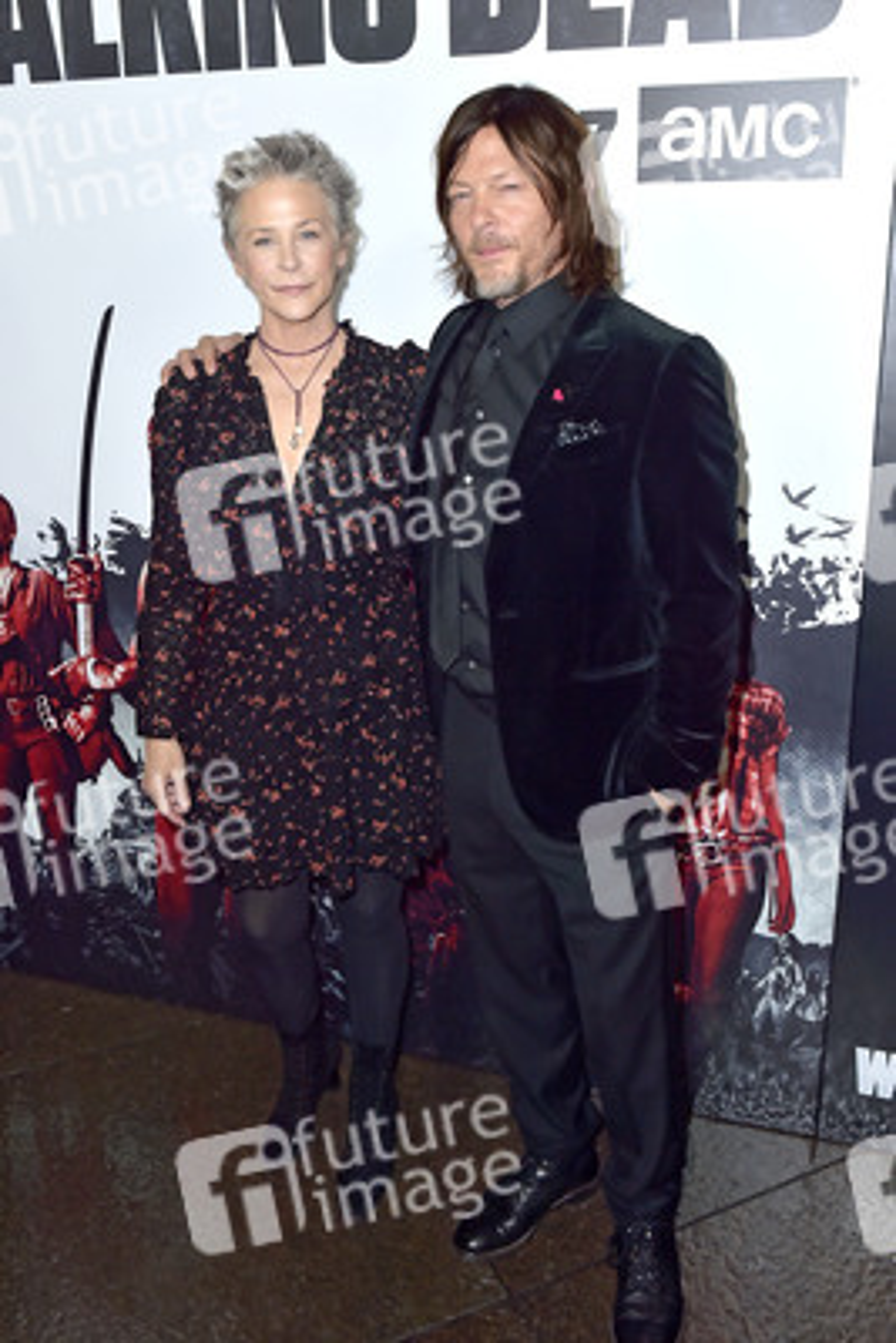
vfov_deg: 63.6
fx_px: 1082
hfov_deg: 45.0
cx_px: 448
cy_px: 672
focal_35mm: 29
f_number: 5.6
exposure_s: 1/200
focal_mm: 29
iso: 400
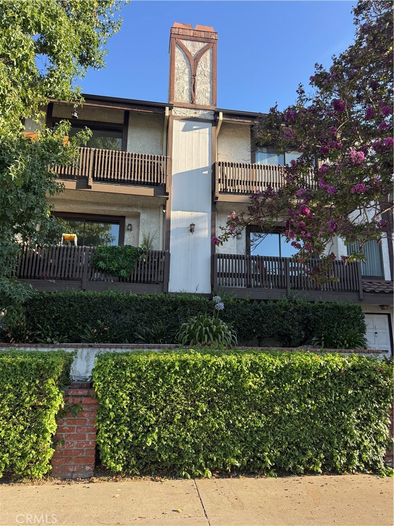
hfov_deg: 56.8
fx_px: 364
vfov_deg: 71.6
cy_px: 263
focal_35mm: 24
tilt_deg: +11.3
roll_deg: +0.9
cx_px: 197
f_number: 1.78
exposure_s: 1/747
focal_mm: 6.76
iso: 80
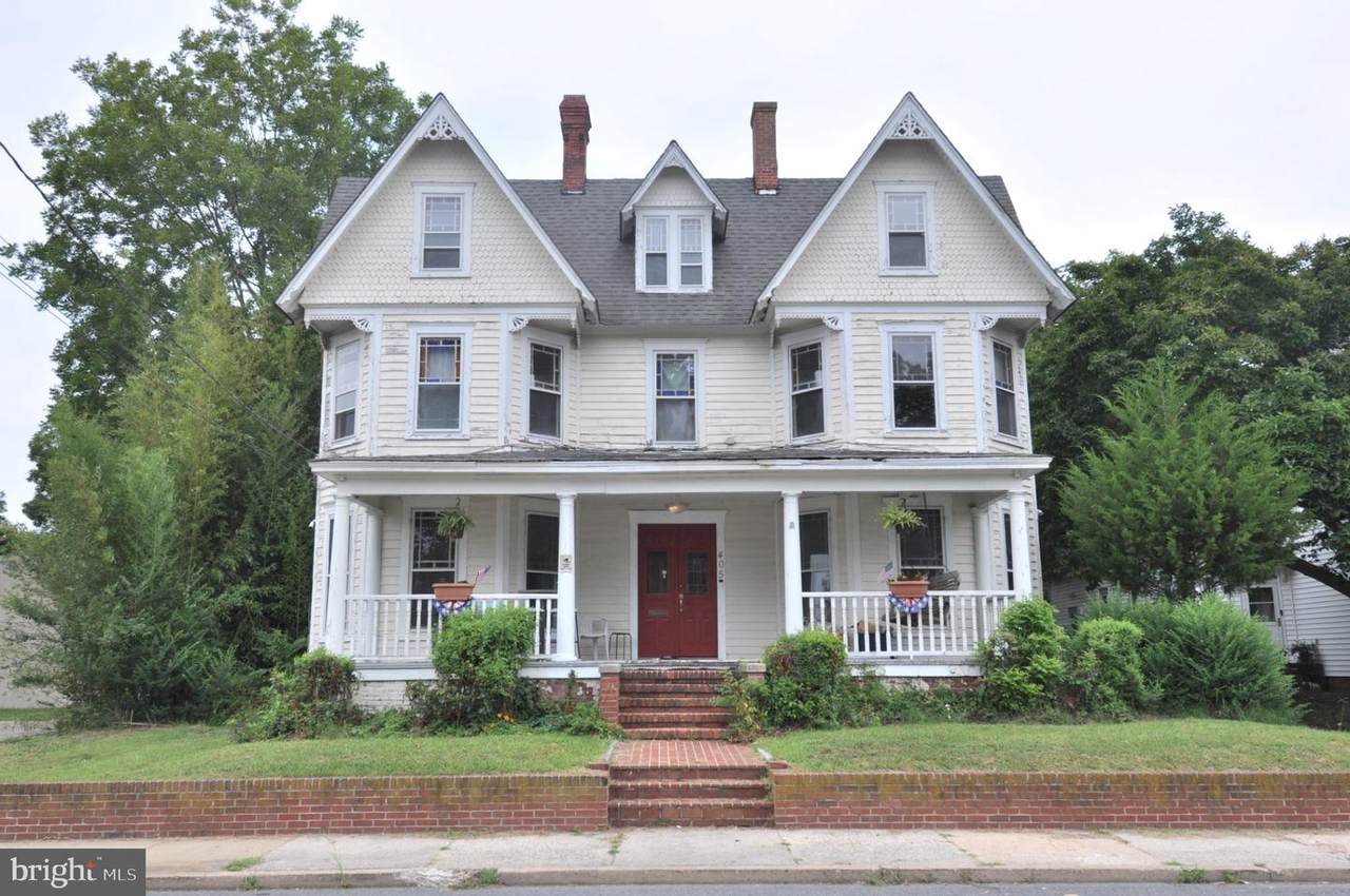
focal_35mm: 30
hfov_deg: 62.0
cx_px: 675
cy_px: 448
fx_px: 1124
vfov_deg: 43.5
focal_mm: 20
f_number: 9
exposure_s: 1/320
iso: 200
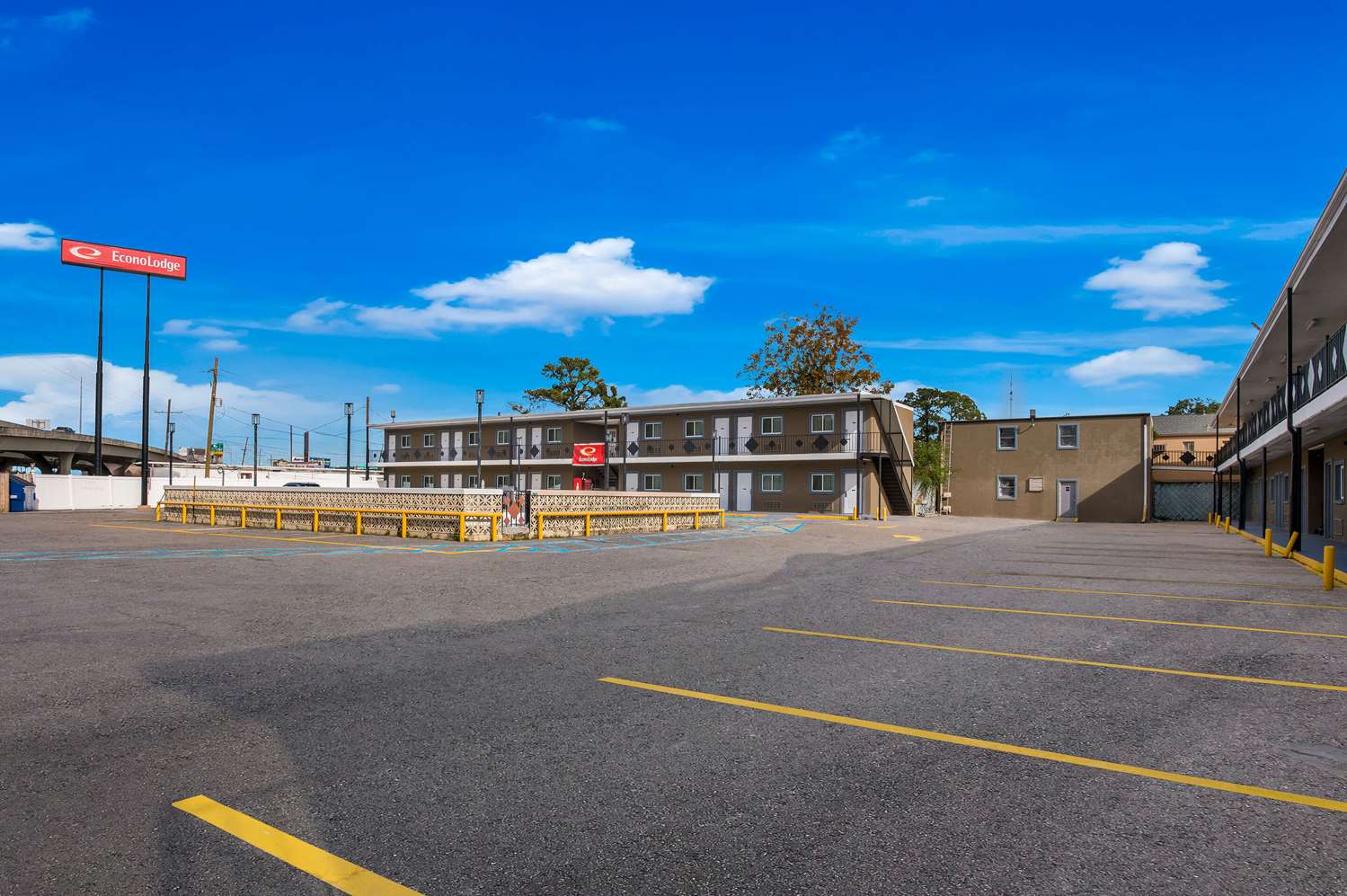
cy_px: 448
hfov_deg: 86.9
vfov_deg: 64.5
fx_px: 710
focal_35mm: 19
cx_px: 674
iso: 320
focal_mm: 19
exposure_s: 1/160
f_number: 8
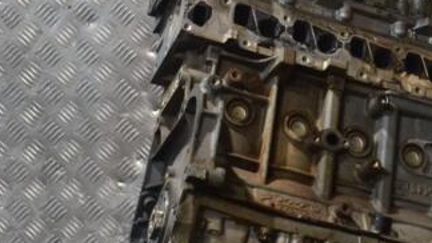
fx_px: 1134
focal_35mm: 99
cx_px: 317
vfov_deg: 12.2
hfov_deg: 21.4
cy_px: 164
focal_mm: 34
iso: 3200
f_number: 5.6
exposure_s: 1/125
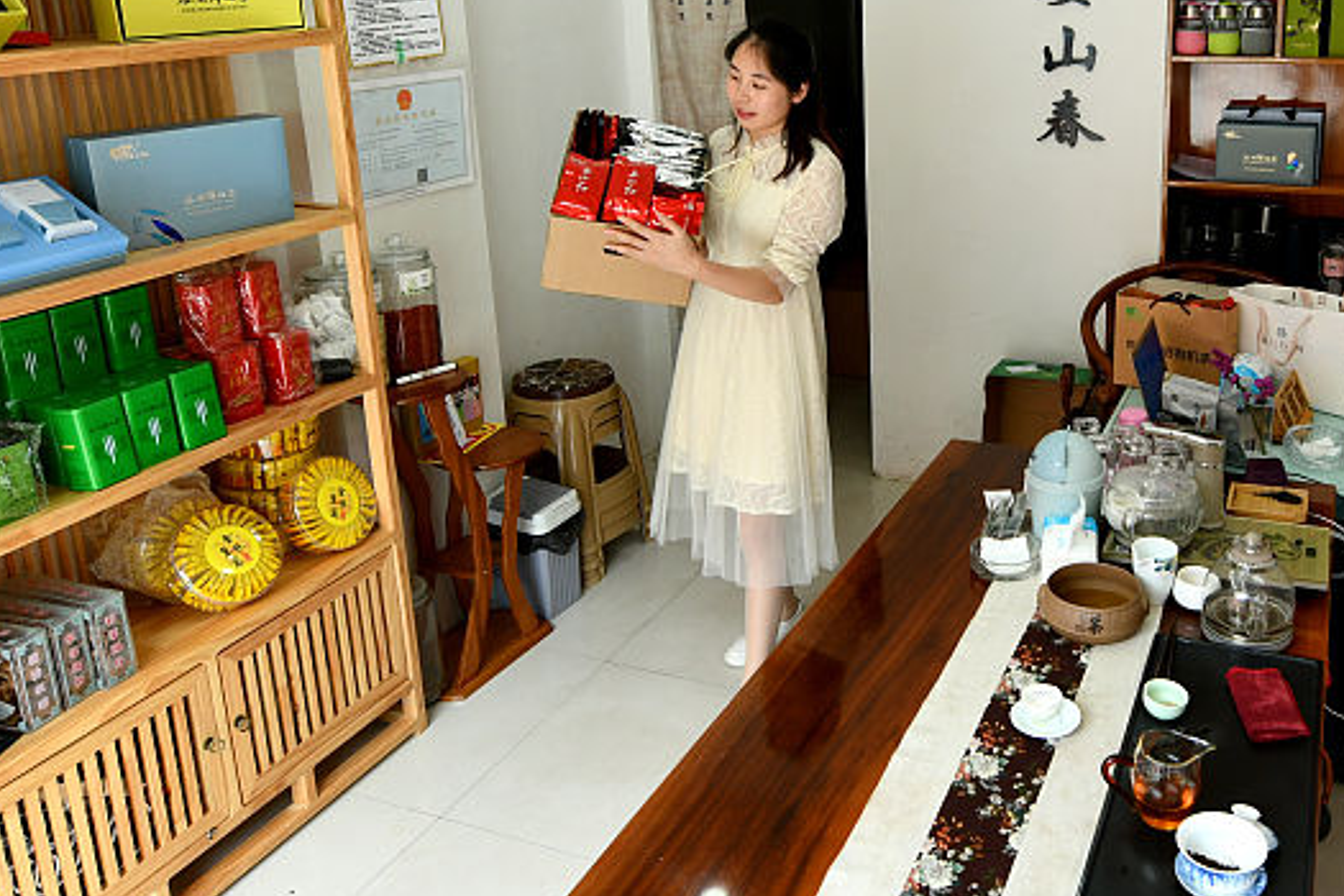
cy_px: 251
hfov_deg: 57.0
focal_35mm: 32
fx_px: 1195
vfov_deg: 40.2
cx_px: 929
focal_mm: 14
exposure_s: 1/80
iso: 500
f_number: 5.6
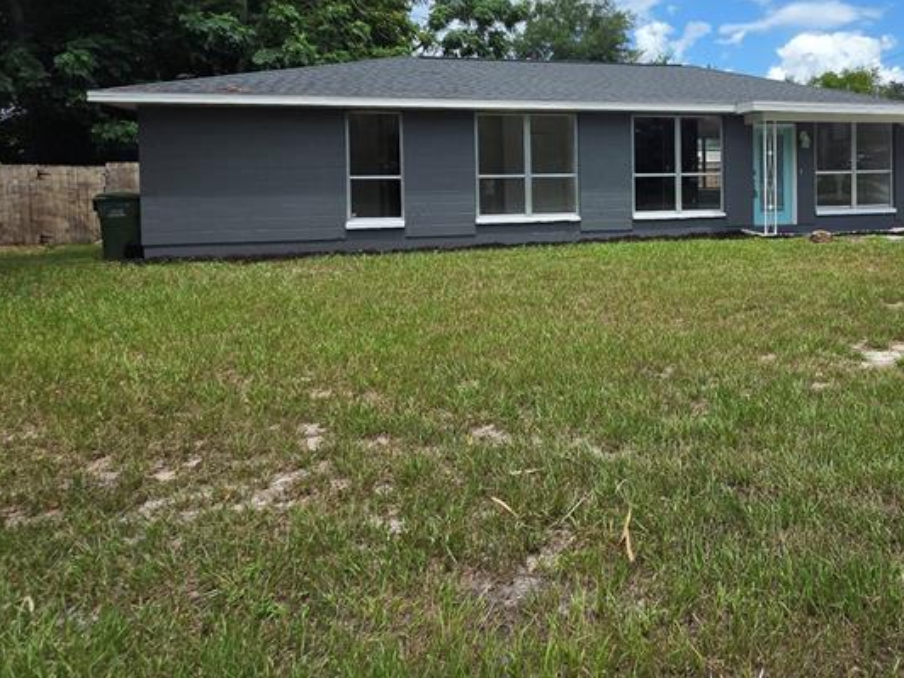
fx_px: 653
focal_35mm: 25
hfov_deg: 64.7
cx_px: 690
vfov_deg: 53.0
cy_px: 189
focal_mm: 2.2
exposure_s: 1/4256
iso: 100
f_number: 2.2
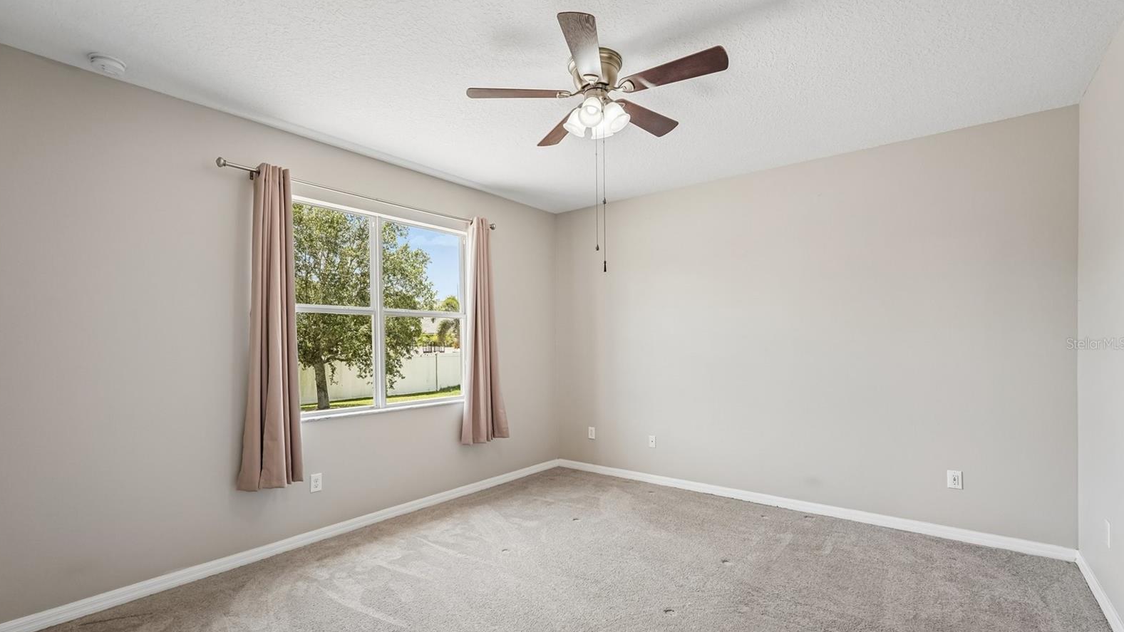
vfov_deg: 63.8
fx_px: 507
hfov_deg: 95.9
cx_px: 560
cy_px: 343
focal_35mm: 17
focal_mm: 16
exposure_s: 1/50
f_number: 8
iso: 400
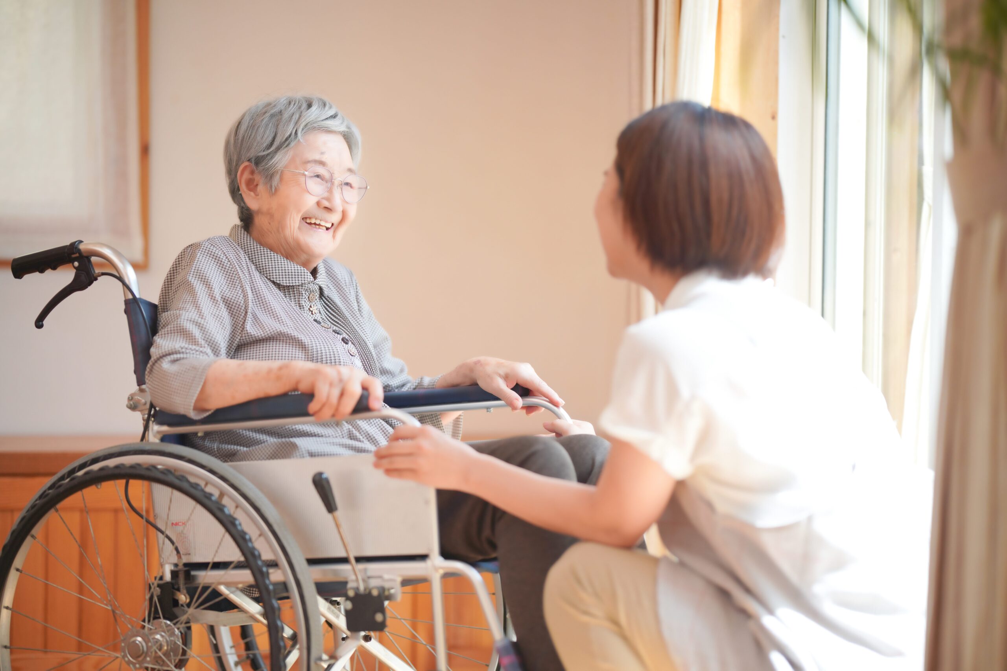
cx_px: 504
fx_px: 2378
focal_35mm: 85
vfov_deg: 16.1
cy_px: 336
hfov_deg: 23.9
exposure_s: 1/1600
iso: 400
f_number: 1.4
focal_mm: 85
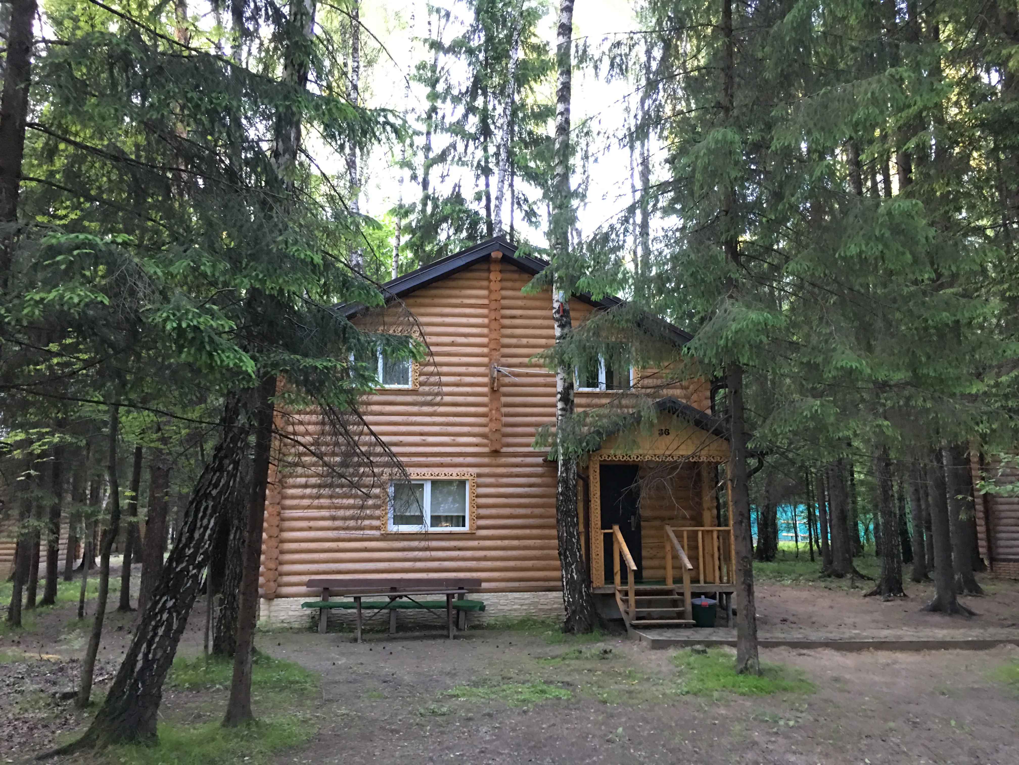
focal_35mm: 29
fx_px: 854
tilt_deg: +10.1
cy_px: 382
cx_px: 510
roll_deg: -1.3
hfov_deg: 61.7
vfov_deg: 48.2
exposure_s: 1/10
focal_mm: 4.15
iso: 100
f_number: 2.2
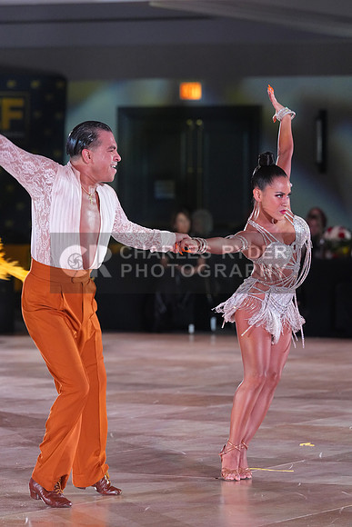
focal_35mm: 192
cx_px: 176
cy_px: 264
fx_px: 2814
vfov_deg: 10.7
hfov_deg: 7.2
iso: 4000
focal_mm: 192
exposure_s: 1/250
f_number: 5
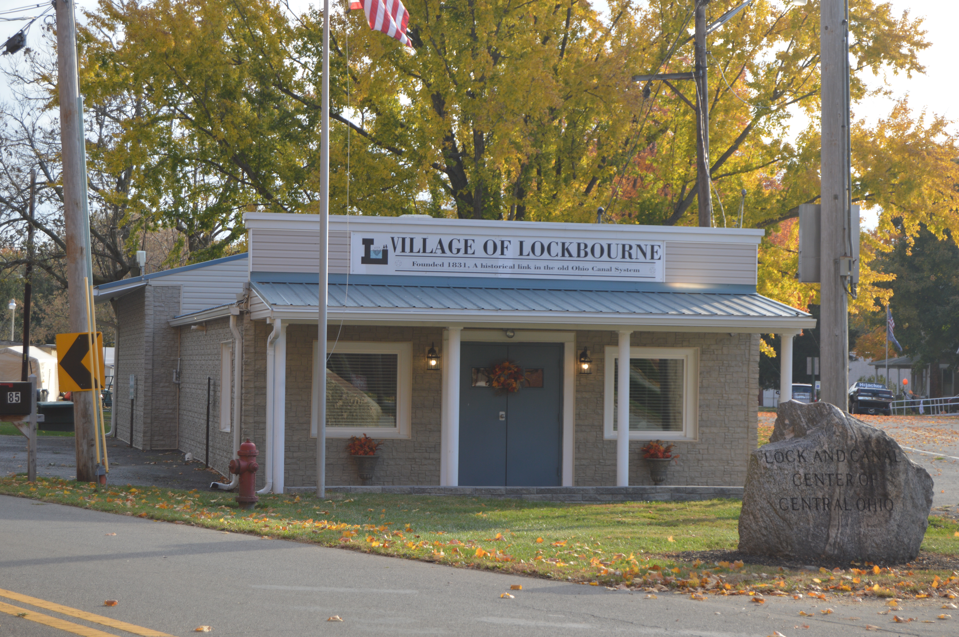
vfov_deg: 16.5
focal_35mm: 82
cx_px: 480
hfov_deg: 24.6
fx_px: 2196
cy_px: 318
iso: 100
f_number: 6.3
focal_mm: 55
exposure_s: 1/160
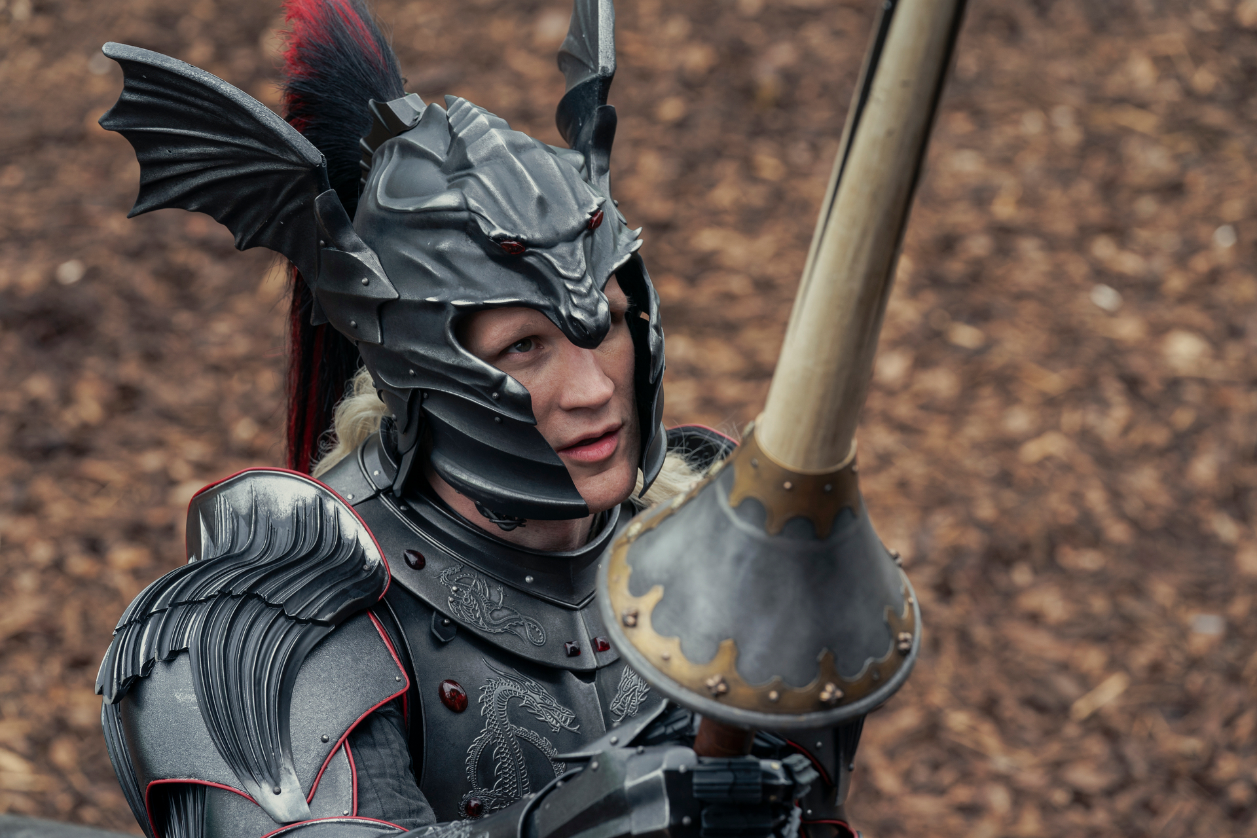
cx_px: 628
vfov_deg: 9.3
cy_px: 419
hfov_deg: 14.0
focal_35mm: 147
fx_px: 5132
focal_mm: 147
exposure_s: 1/160
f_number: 6.3
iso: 250
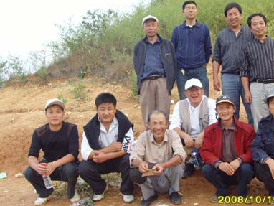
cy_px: 93
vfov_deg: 28.6
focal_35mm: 51
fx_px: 404
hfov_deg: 37.4
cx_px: 161
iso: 100
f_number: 3.5
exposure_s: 1/60
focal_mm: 6.6
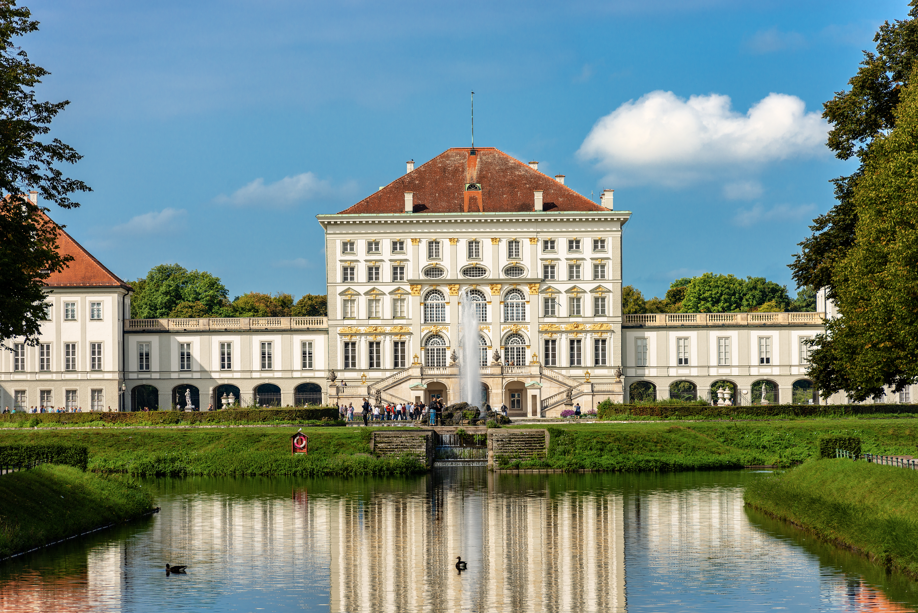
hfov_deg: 10.3
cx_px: 459
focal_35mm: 200
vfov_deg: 6.9
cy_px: 306
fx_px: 5101
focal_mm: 200
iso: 100
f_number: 8
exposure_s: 1/320
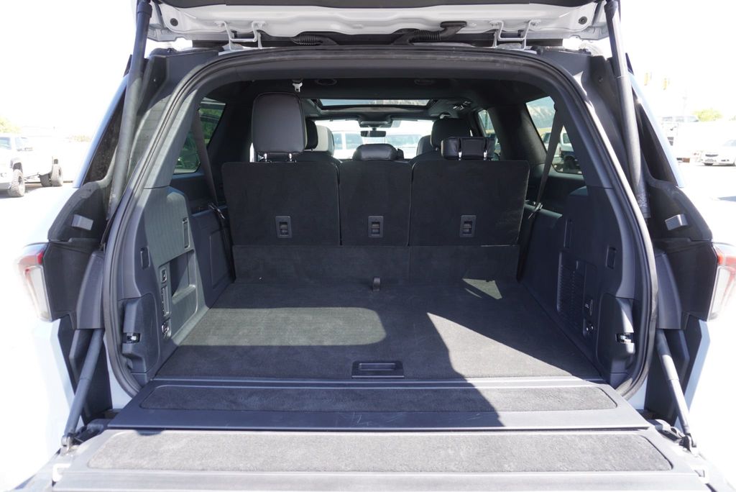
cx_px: 368
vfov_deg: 53.2
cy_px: 246
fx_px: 491
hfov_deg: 73.7
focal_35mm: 24
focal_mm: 16
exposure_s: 1/60
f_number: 4
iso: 100
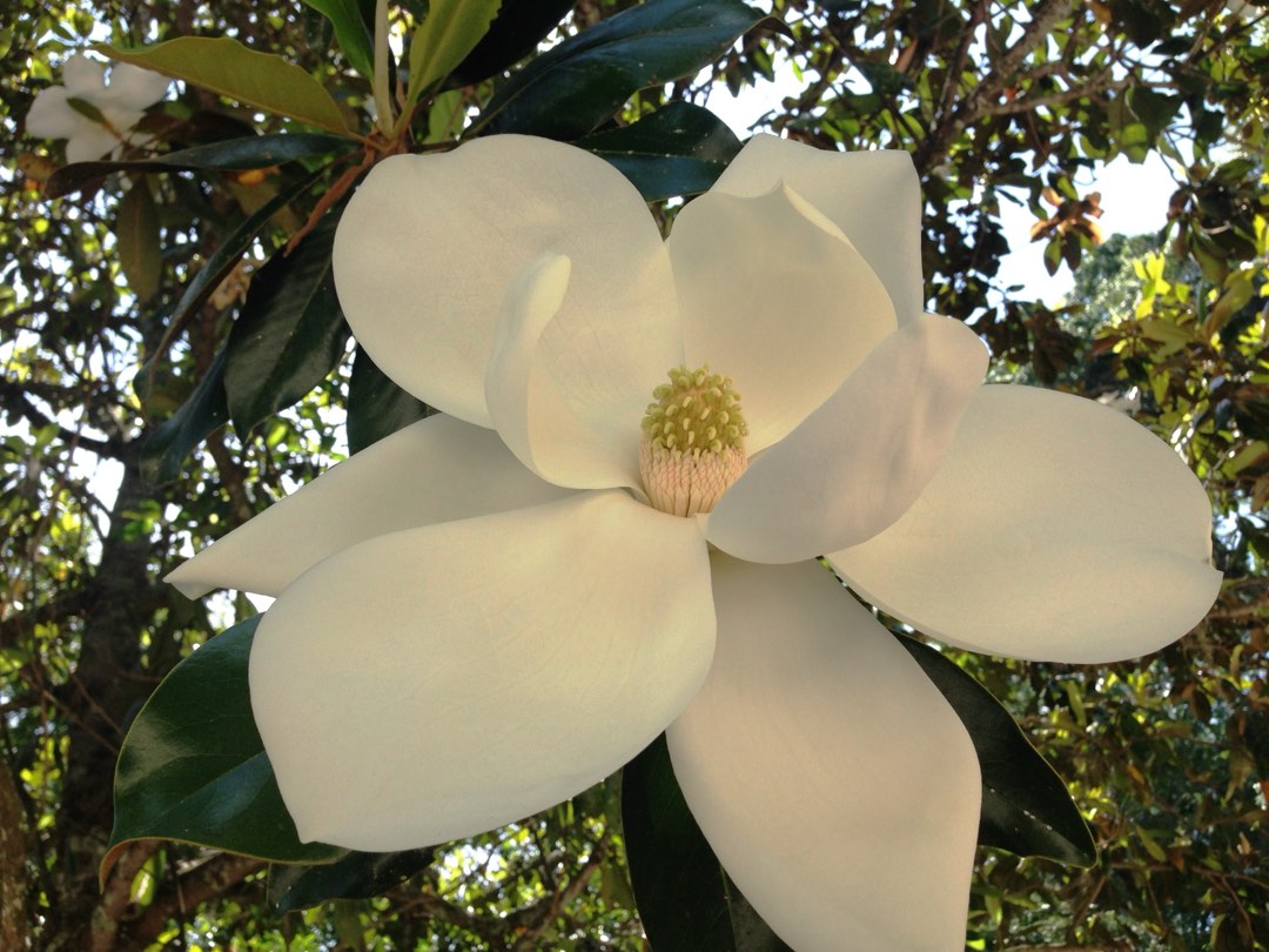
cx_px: 634
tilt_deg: +52.1
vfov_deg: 42.9
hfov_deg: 55.4
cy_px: 476
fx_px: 1210
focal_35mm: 33
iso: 50
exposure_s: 1/559
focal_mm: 4.12
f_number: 2.4
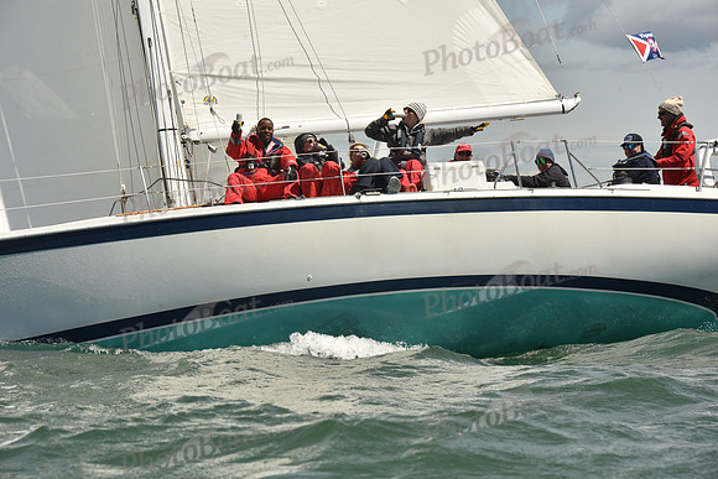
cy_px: 240
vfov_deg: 8.3
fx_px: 3291
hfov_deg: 12.4
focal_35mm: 165
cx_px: 359
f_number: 13
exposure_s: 1/800
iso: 320
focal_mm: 165
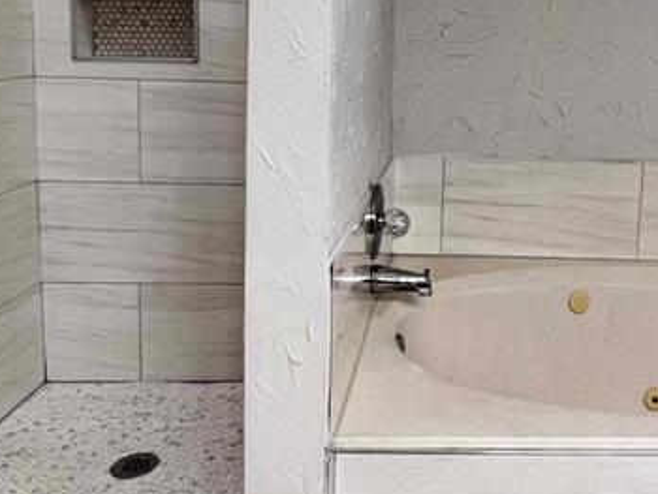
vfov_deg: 37.0
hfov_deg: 46.7
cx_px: 513
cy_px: 131
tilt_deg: -8.4
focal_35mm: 38
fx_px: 723
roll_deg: -2.3
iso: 200
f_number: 1.8
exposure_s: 1/120
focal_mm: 1.57
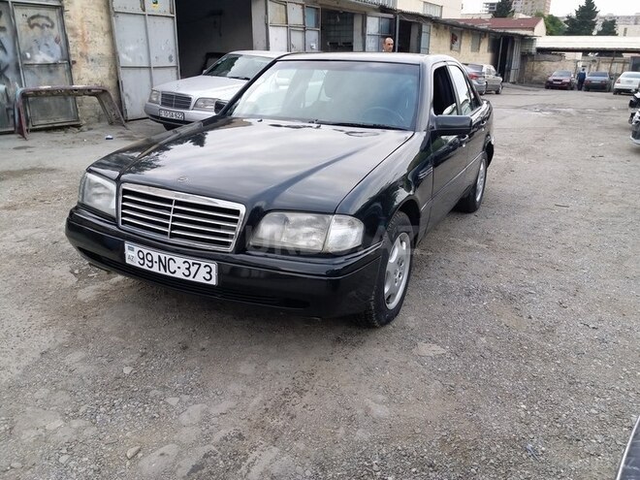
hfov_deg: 65.3
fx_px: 499
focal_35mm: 27
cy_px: 240
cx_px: 320
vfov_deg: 51.4
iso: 50
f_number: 1.9
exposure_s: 1/100
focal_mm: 3.7
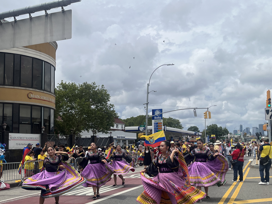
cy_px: 130
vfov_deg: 38.4
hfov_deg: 50.0
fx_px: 291
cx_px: 118
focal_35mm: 37
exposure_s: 1/6173
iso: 50
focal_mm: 5.1
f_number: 1.6
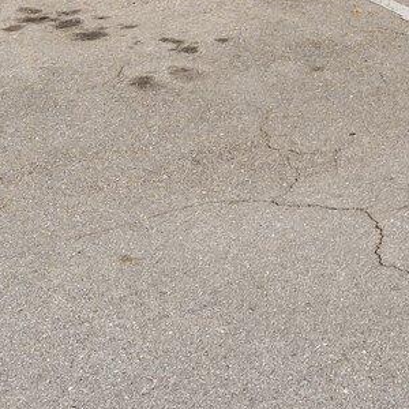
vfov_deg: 15.5
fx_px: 1186
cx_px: 717
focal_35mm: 89
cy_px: -411
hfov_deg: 16.6
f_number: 6.3
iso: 400
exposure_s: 1/2000
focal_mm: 15.3
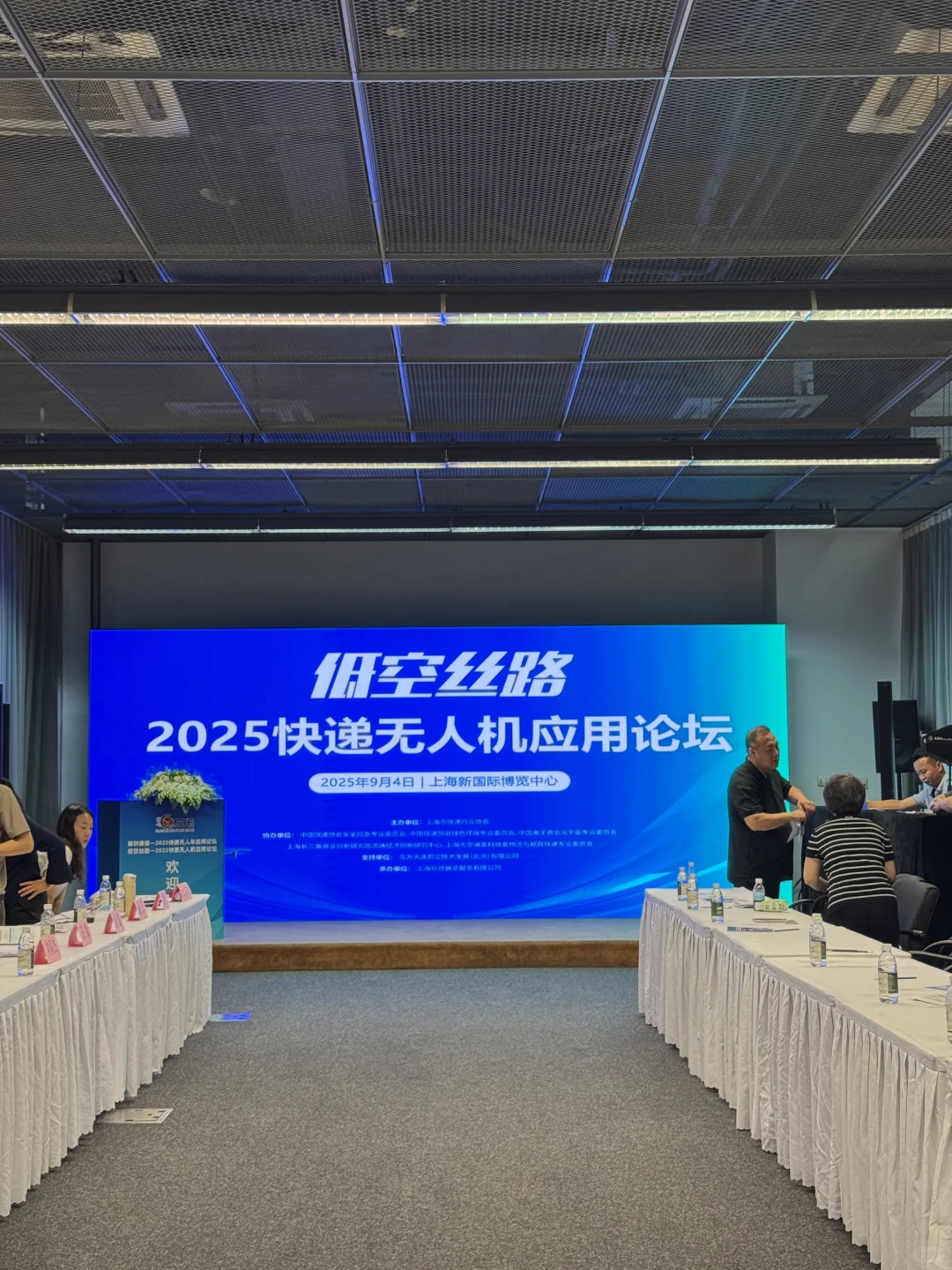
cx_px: 476
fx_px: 1760
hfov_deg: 30.3
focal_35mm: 48
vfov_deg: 39.7
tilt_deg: +3.8
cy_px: 635
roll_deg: +0.4
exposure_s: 1/50
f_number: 1.78
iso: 125
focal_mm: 6.76
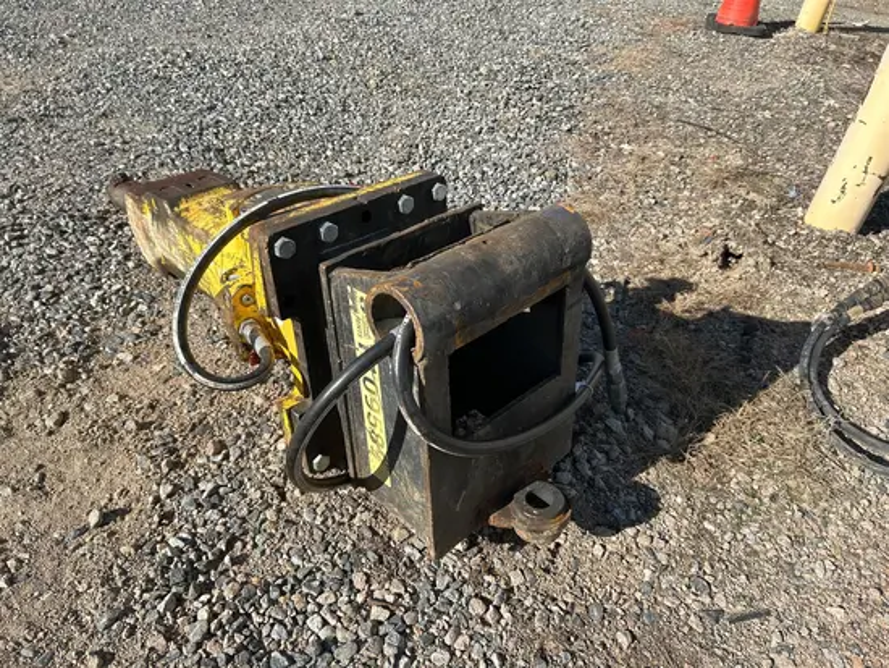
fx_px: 668
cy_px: 334
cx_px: 444
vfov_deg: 53.1
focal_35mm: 26
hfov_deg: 67.3
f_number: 1.5
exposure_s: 1/2762
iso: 50
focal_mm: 5.7
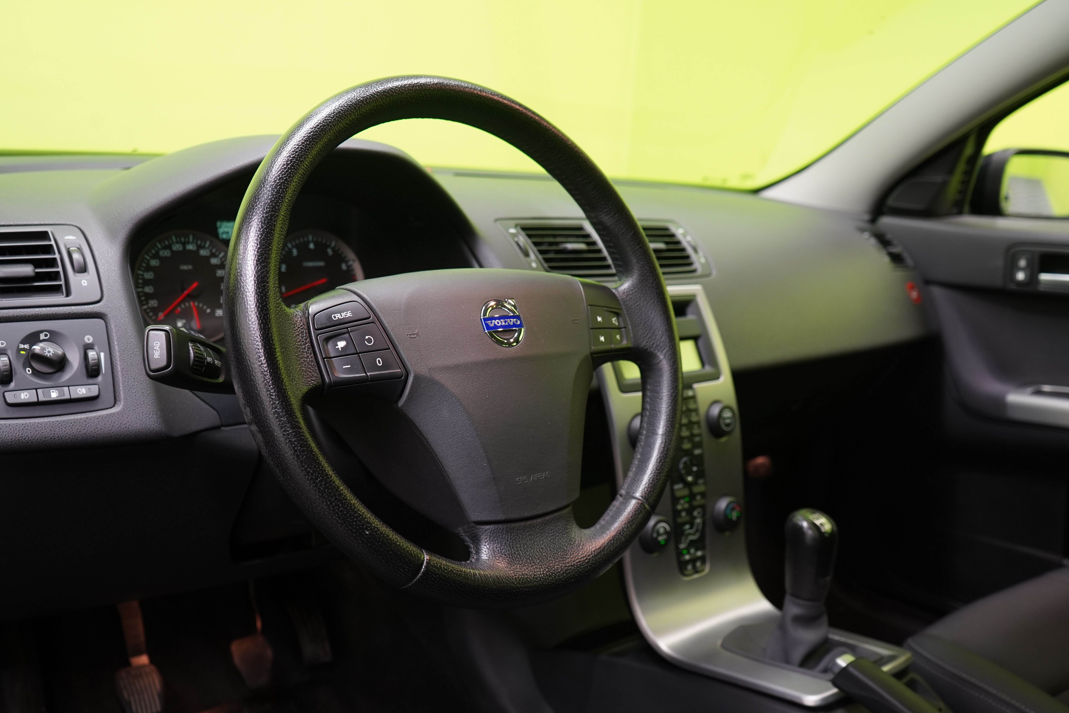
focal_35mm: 34
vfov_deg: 38.9
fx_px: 1010
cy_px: 354
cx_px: 508
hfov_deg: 55.8
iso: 1250
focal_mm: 32
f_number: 5
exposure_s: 1/25
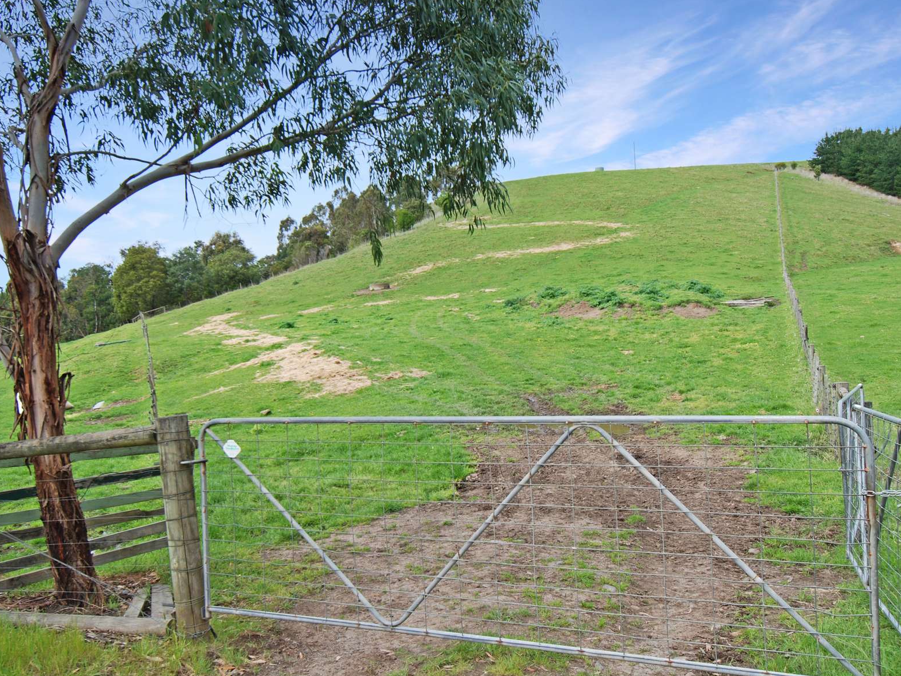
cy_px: 330
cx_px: 445
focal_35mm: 27
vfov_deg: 52.0
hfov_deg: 66.1
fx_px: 692
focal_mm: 15
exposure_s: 1/200
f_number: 7.1
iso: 100
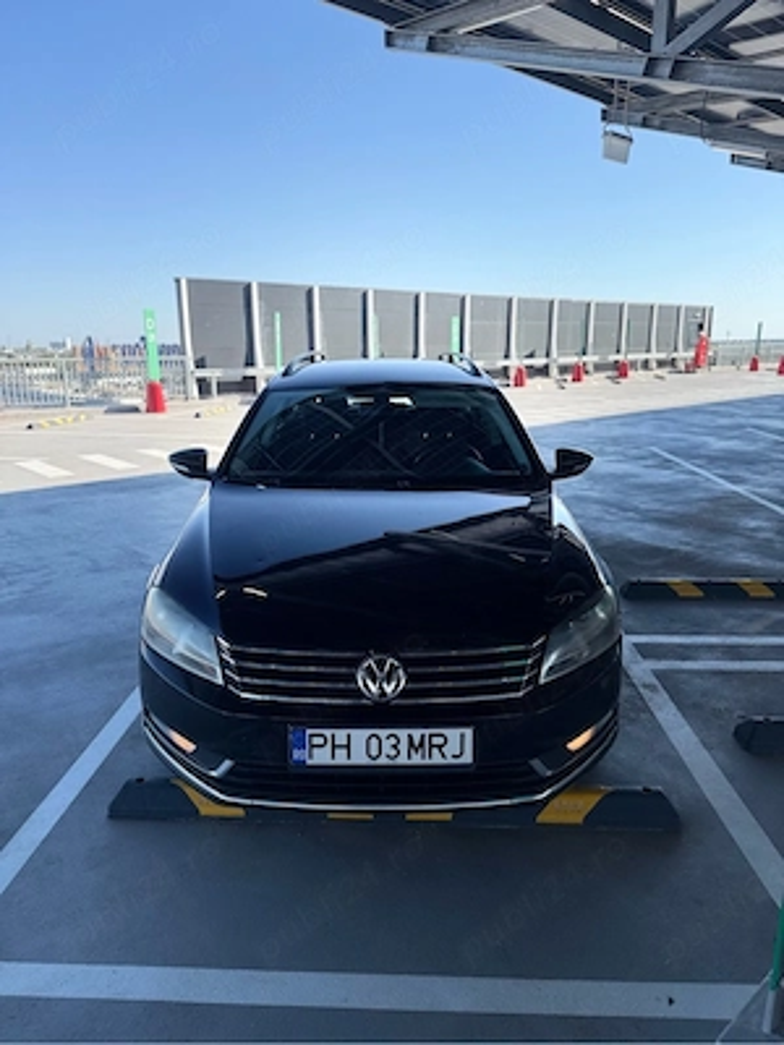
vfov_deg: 71.6
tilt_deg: -13.4
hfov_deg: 56.8
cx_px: 392
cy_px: 522
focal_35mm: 24
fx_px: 725
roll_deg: +0.2
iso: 80
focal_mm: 6.76
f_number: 1.78
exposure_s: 1/2299
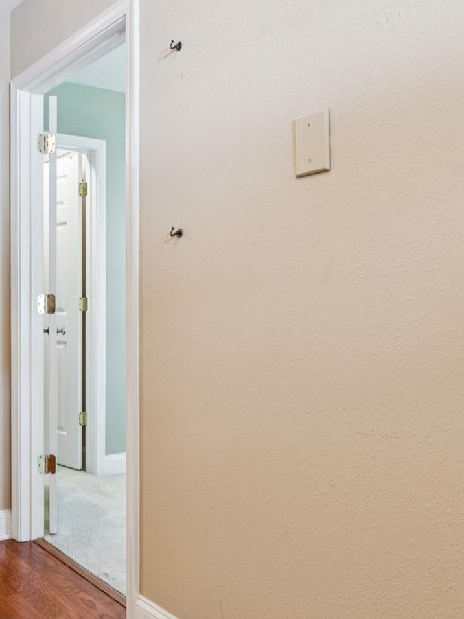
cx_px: -13
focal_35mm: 34
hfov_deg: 37.0
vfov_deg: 54.2
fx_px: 605
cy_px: 305
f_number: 13
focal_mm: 16.4
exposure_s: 3.2
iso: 100
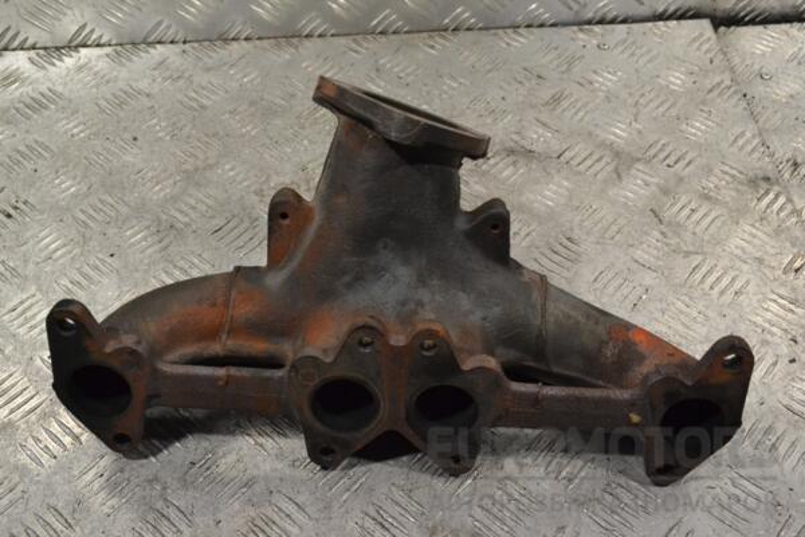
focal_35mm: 44
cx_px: 402
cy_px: 268
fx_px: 973
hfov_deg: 45.0
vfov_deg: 30.8
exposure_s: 1/320
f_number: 9
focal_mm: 29
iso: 3200
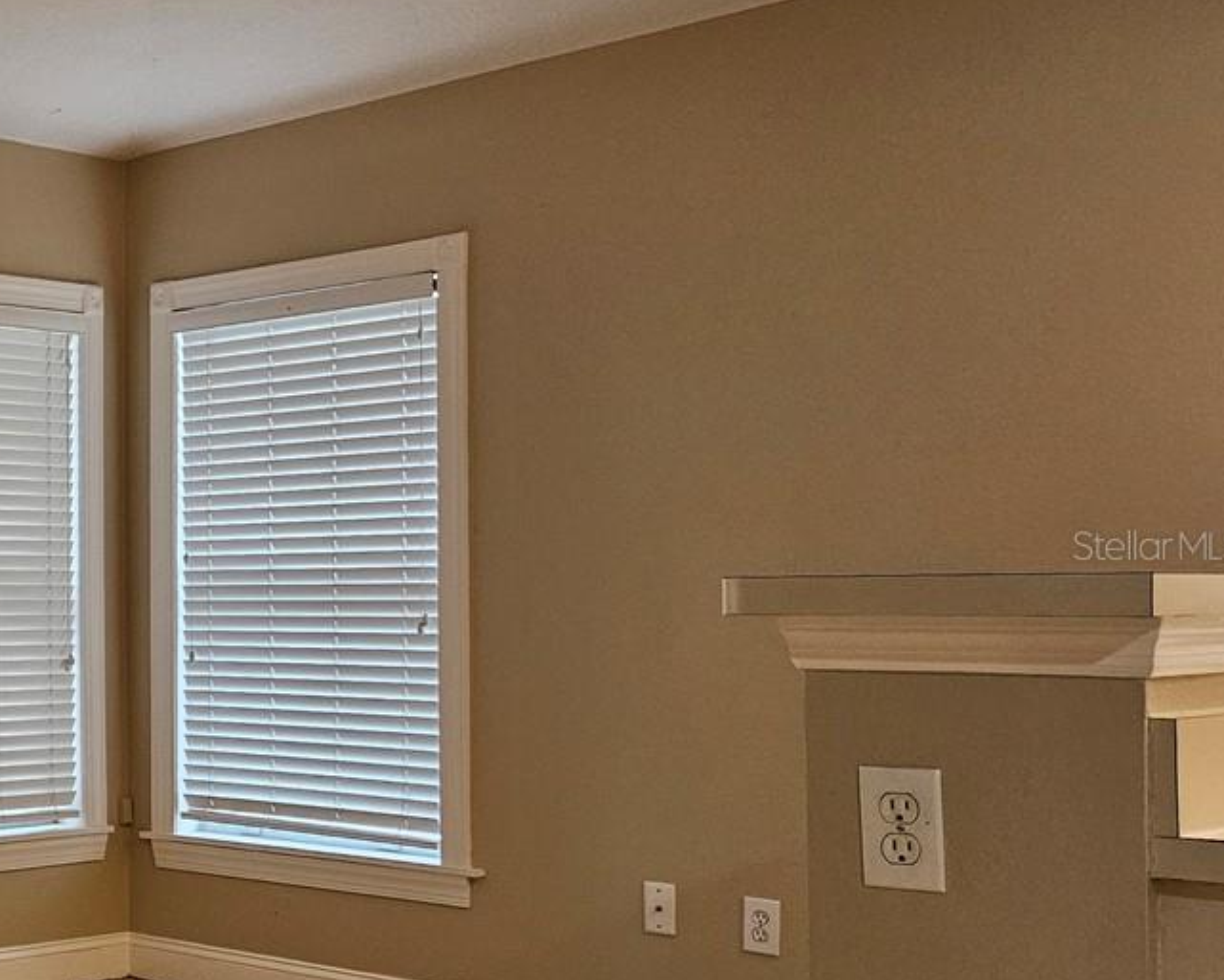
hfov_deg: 28.7
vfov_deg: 27.1
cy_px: 544
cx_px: -275
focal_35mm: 56
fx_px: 2029
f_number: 1.8
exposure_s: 1/120
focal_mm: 5.4
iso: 200
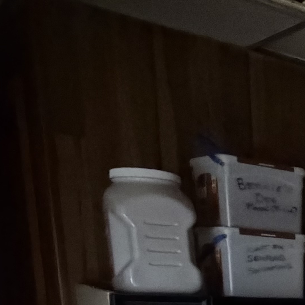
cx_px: 619
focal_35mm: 66
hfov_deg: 17.7
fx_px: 658
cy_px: 417
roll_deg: -4.0
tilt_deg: -12.8
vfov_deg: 22.7
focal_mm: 2.22
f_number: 2.2
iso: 2500
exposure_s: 1/30
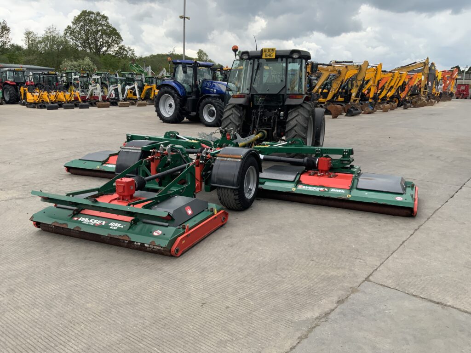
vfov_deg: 48.2
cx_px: 236
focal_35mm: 29
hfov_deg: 61.7
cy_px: 176
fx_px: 395
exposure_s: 1/540
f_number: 1.8
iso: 16
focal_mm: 3
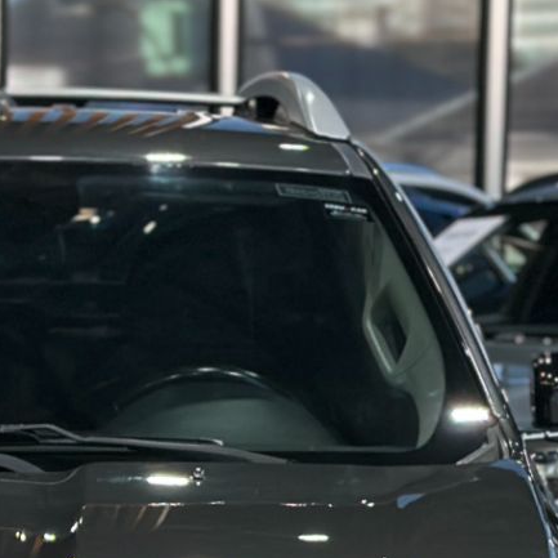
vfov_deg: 9.1
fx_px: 3429
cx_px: -6
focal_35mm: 188
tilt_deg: -9.3
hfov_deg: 9.2
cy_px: 760
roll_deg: +0.2
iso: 200
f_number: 1.78
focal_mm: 6.86
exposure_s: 1/120
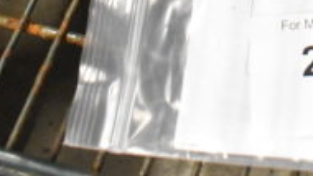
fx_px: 755
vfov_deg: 12.3
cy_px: -134
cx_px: 325
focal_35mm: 91
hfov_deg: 22.4
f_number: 5
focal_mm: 18
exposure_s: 1/100
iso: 6400
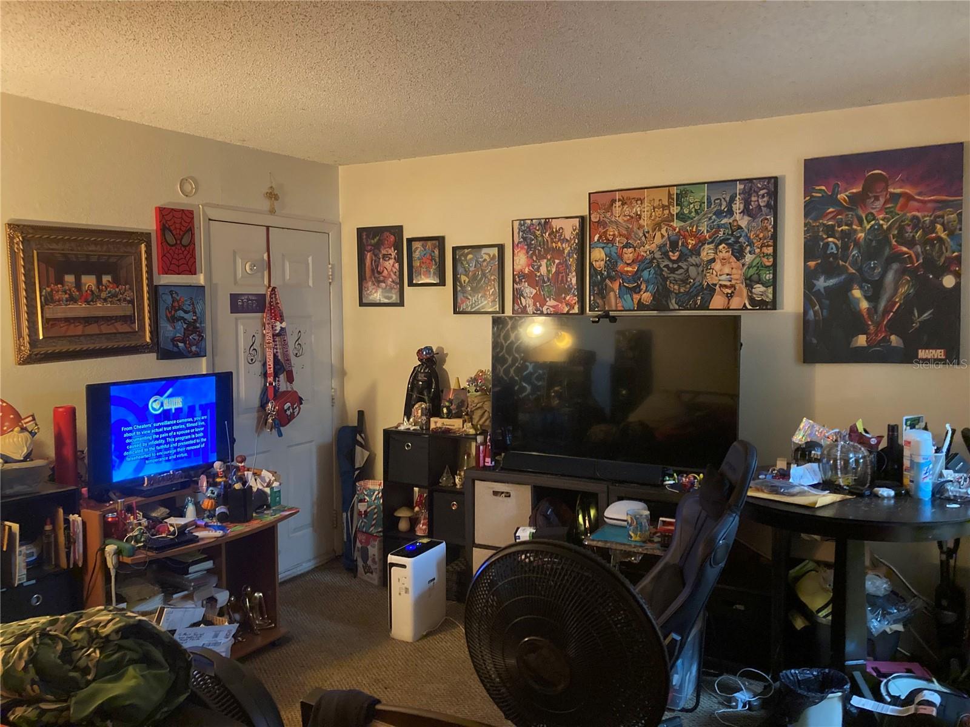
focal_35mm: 28
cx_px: 485
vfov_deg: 49.7
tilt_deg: -2.6
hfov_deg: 63.4
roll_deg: -0.3
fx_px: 785
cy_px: 364
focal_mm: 3.99
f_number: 1.8
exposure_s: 1/30
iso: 640
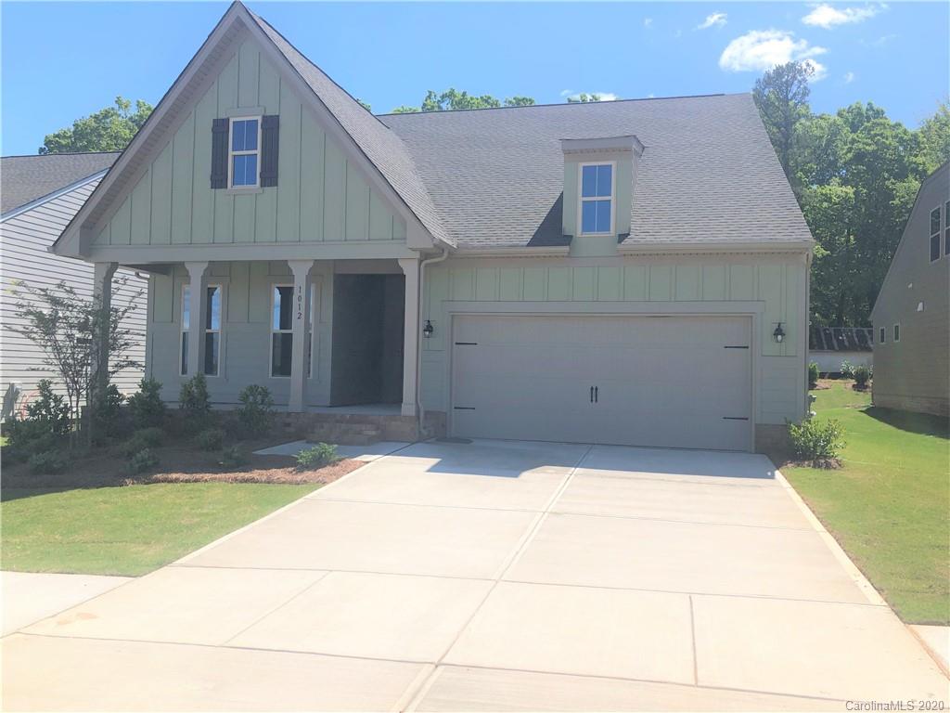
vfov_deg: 49.7
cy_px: 356
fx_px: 768
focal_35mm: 28
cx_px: 475
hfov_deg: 63.4
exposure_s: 1/2315
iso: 20
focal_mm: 3.99
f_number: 1.8
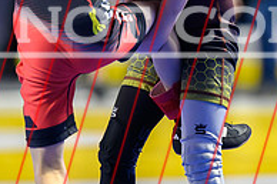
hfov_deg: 3.3
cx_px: 135
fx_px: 4774
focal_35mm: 621
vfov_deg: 2.2
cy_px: 17
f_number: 2.8
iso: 3200
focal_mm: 190
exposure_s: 1/800
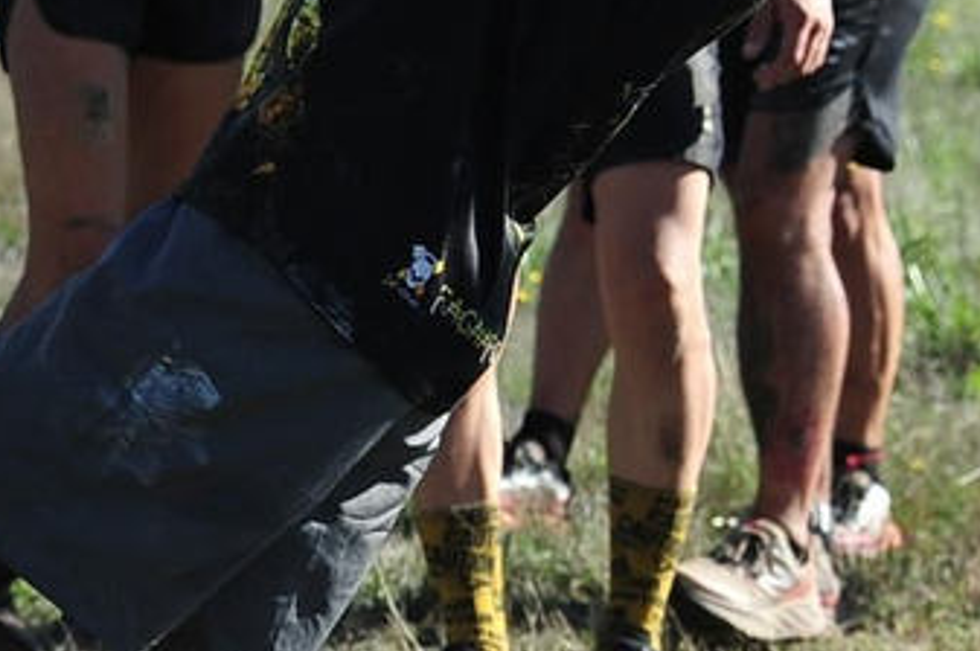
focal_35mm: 499
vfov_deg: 2.7
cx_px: 1707
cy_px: 222
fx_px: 13570
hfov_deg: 4.1
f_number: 6.3
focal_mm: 105
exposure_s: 1/500
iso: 250
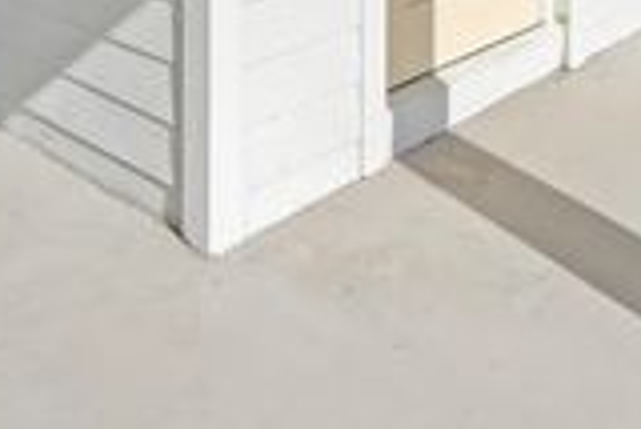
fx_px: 998
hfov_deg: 35.5
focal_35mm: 56
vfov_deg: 19.3
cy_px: -307
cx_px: 264
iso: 250
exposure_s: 1/200
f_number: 9
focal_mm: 14
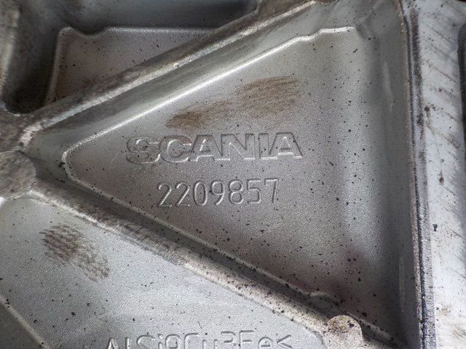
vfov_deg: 46.8
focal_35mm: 30
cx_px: 233
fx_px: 404
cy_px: 174
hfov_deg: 60.0
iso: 125
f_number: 3.3
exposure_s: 1/30
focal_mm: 4.1
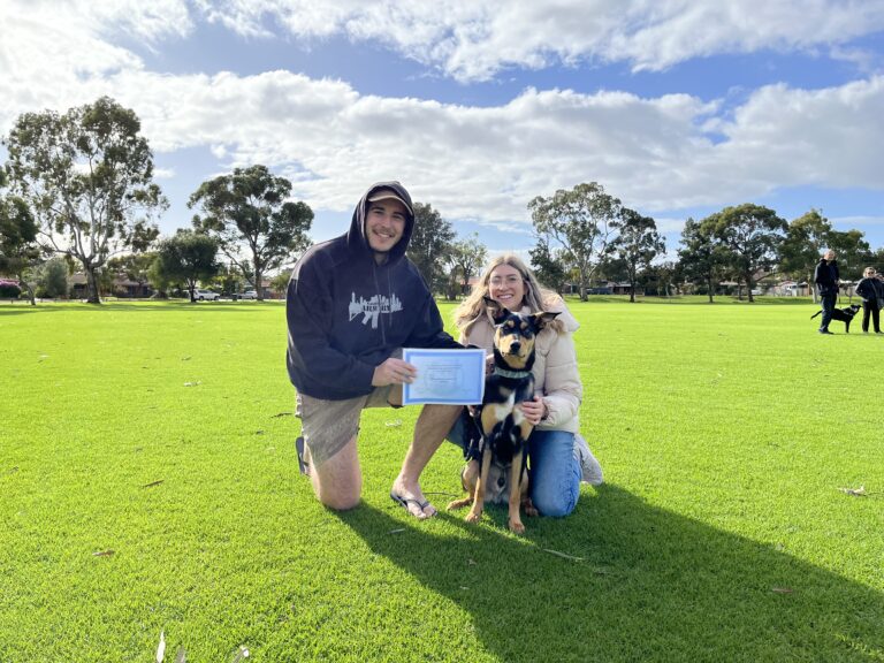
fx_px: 664
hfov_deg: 67.3
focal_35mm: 26
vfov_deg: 53.1
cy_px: 332
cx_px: 442
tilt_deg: -2.3
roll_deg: -0.4
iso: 50
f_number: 1.6
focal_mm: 5.1
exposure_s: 1/4016
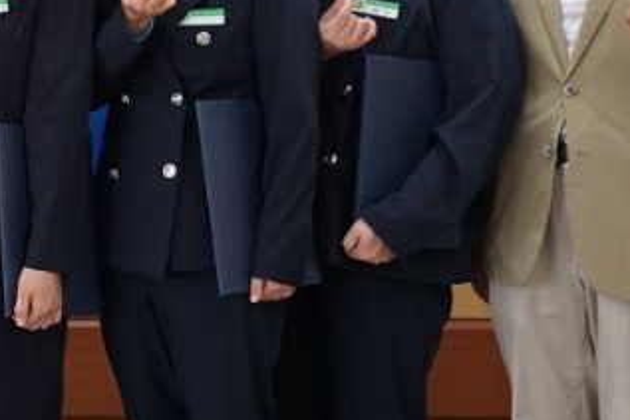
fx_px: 1976
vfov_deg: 12.0
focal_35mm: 113
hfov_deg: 17.3
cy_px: 3
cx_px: -133
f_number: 3.5
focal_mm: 28
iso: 3200
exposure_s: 1/161
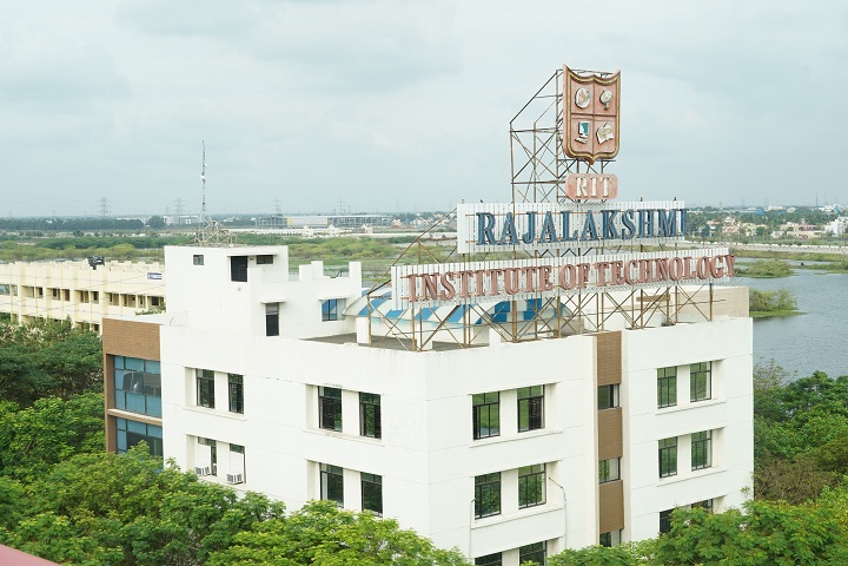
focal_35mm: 54
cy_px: 283
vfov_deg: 25.1
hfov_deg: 36.9
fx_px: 1272
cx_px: 424
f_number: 16
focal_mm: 54
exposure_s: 1/125
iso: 640
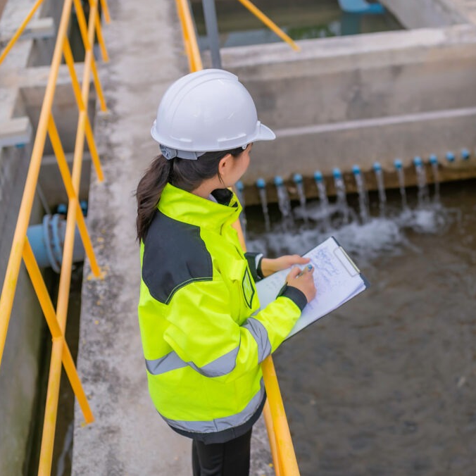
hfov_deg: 36.6
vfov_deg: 37.6
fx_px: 700
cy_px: 238
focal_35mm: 45
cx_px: 359
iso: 200
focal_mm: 35
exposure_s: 1/100
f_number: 2.8
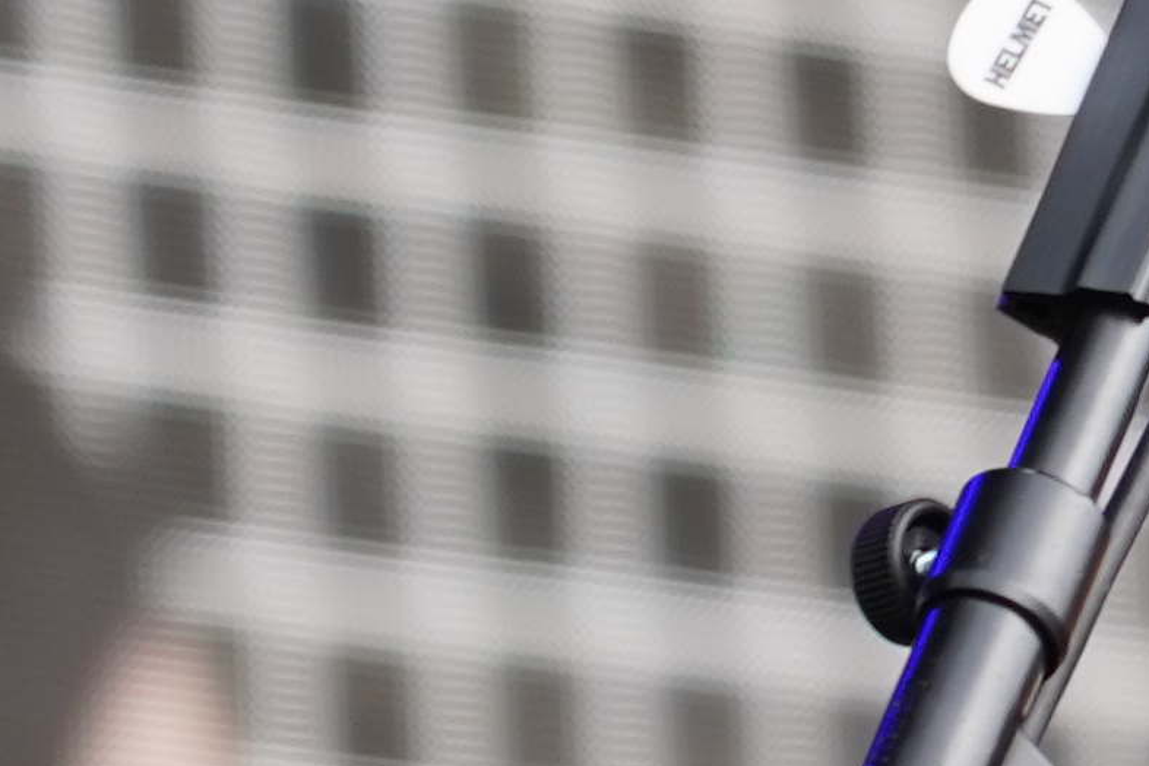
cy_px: 2257
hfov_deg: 2.5
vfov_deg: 1.7
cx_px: 3390
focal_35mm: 802
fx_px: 25595
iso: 200
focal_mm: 105
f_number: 4
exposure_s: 1/160
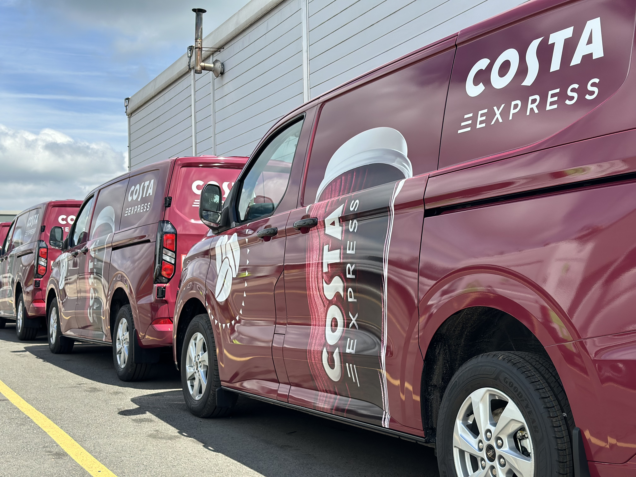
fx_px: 882
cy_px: 238
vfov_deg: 30.3
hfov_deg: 39.7
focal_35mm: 48
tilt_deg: +2.4
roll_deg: +1.3
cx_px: 318
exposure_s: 1/3257
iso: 80
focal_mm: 6.86
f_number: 1.78
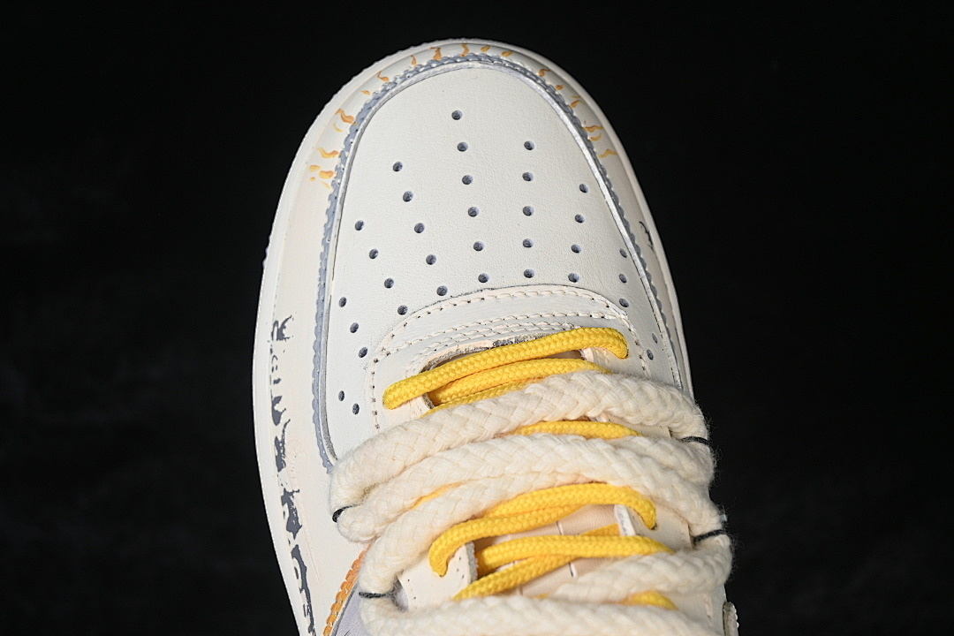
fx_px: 1987
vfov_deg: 18.2
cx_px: 477
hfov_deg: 27.0
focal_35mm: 75
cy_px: 318
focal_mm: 50
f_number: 7.1
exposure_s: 1/80
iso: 160
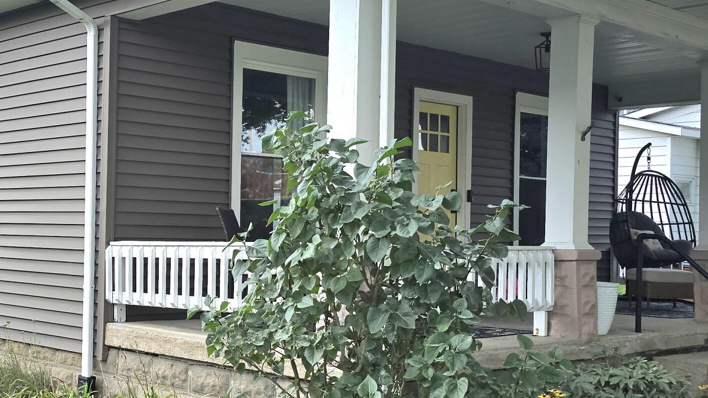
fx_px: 995
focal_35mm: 53
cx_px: 171
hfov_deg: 38.1
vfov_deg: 22.6
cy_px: 219
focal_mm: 6.3
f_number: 1.7
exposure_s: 1/500
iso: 12
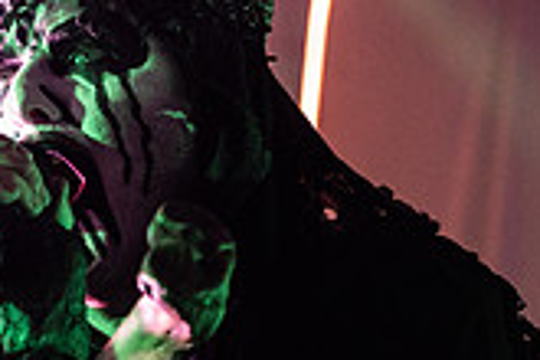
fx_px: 2640
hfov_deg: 11.5
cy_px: 197
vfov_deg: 7.8
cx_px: -62
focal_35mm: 176
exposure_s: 1/320
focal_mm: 45
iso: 2000
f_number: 3.2
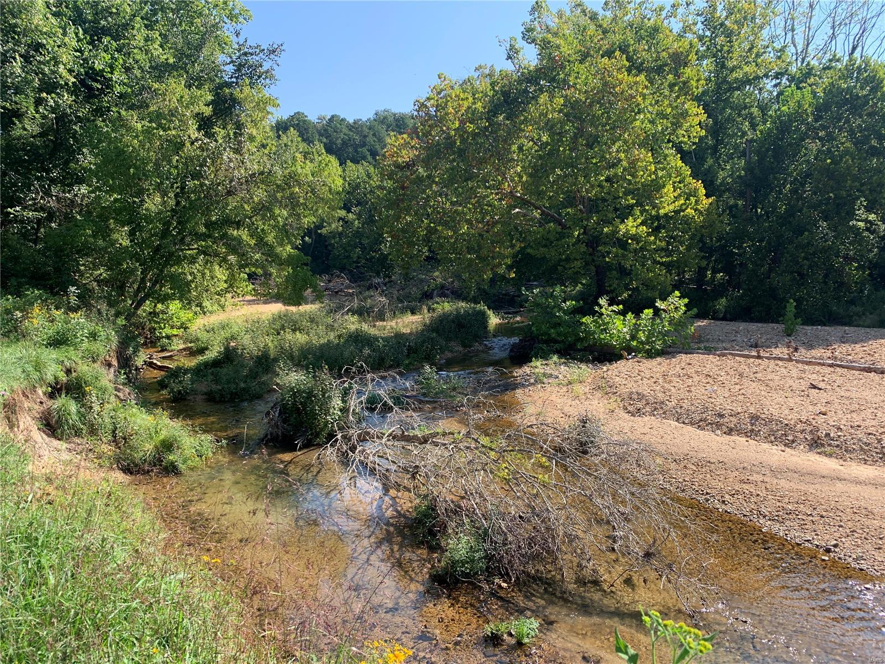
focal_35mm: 26
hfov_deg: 67.3
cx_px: 442
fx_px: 665
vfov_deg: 53.1
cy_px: 332
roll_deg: -1.1
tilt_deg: -1.9
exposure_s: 1/664
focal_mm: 4.25
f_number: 1.8
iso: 25
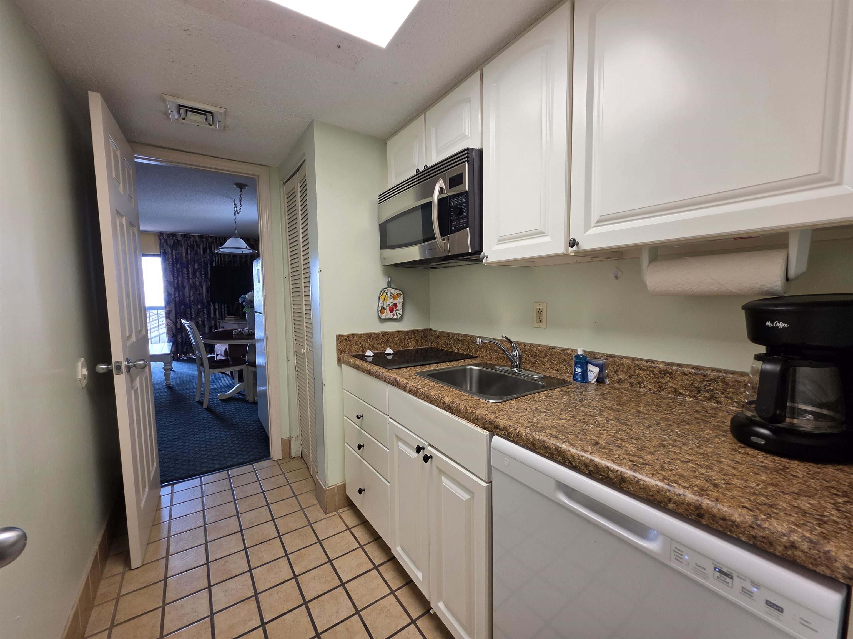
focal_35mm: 13
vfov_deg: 89.9
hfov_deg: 106.2
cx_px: 426
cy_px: 320
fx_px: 320
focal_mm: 2.2
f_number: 1.9
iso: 40
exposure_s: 1/120
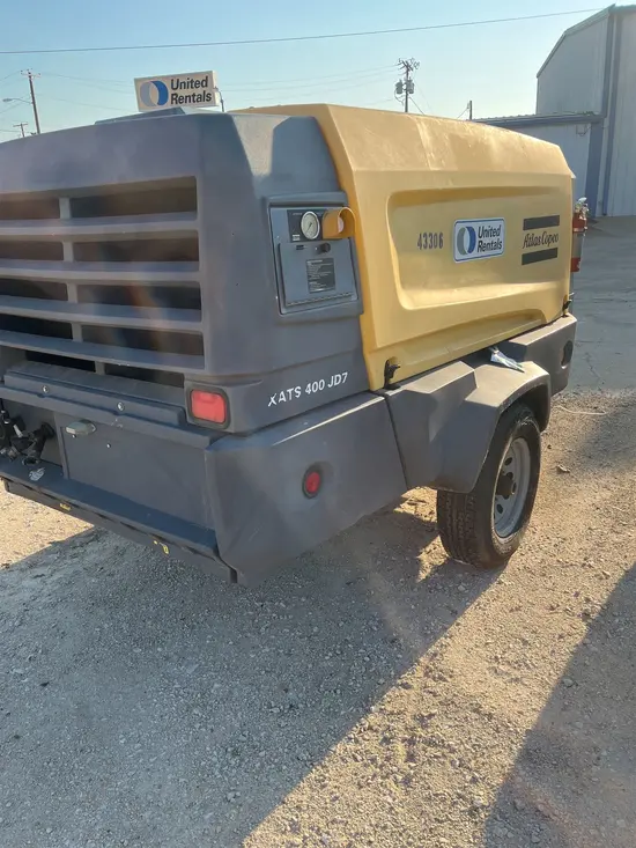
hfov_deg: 53.1
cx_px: 318
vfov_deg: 67.3
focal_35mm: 26
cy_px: 424
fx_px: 637
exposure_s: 1/1225
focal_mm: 5.1
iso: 50
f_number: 1.6
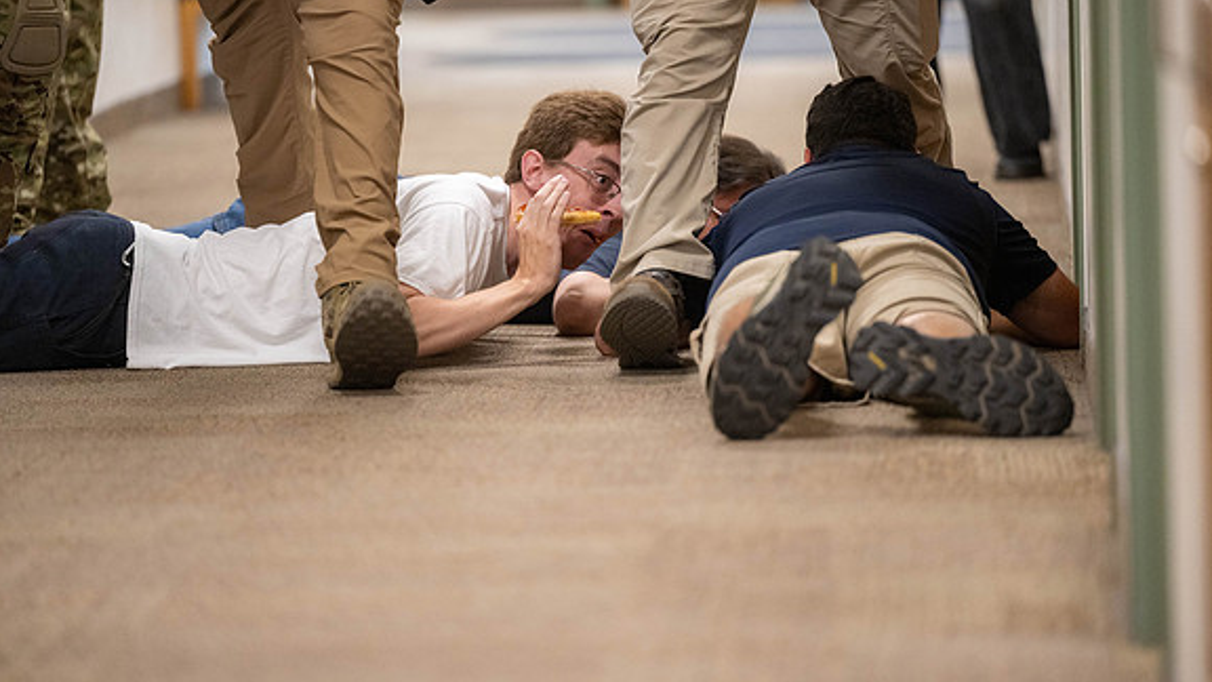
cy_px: 317
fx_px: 6781
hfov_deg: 10.2
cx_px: 608
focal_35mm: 211
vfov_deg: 5.8
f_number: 2.8
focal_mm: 200
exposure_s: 1/500
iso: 2000
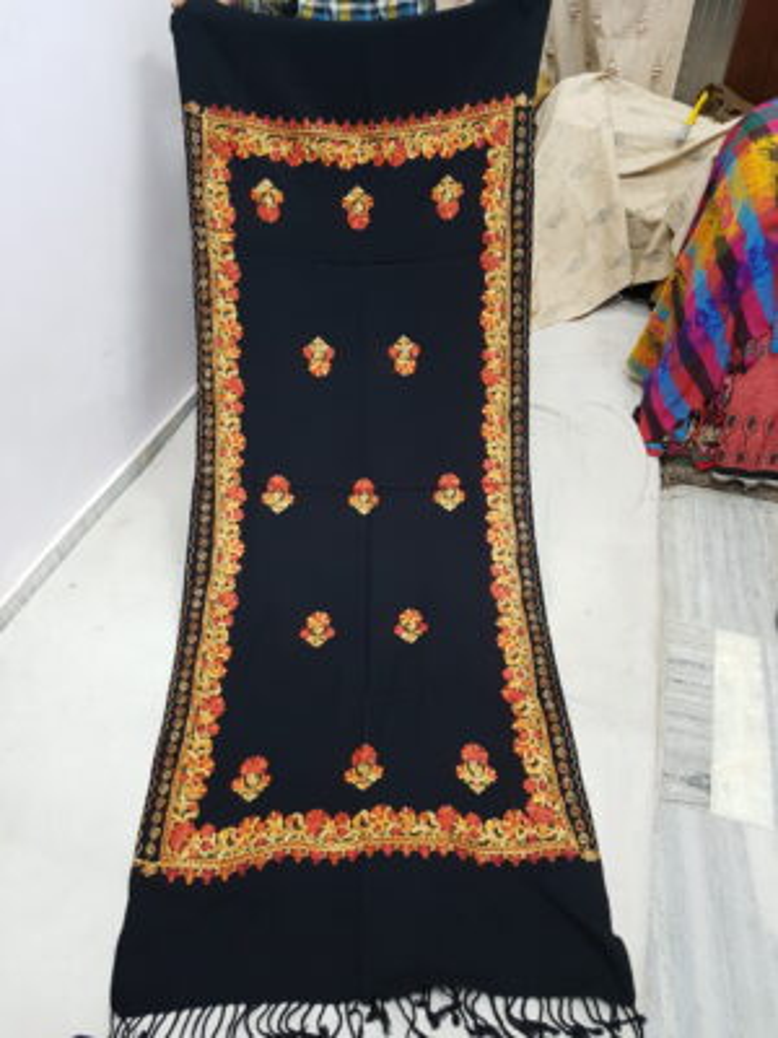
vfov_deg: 67.3
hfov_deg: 53.1
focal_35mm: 26
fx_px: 779
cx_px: 389
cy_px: 519
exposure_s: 1/25
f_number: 1.7
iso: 200
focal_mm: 4.2
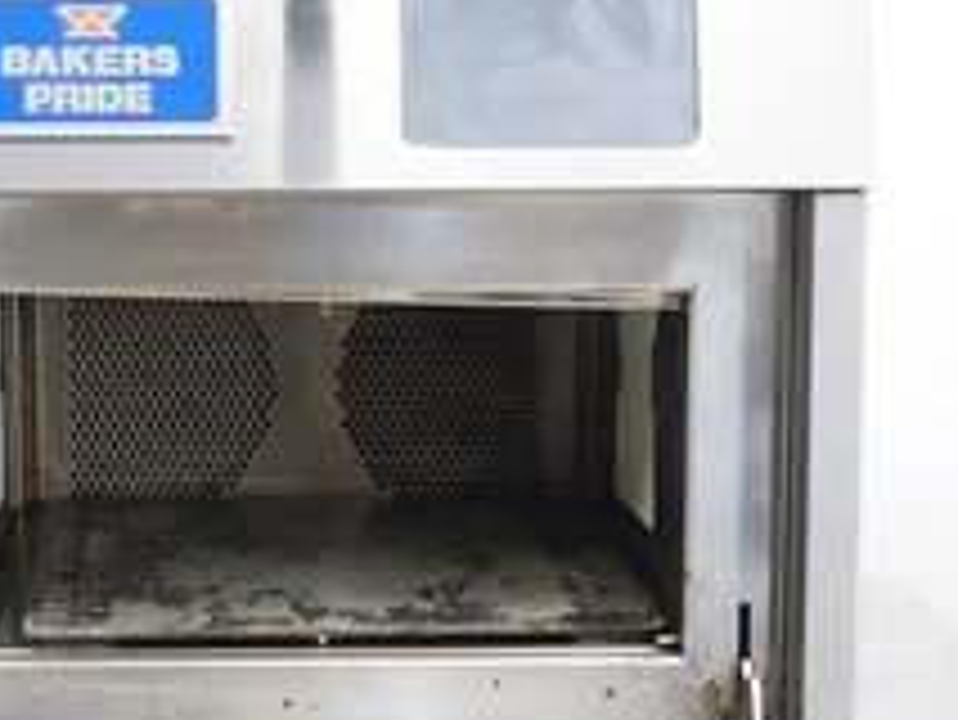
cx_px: 283
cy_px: 448
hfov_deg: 21.2
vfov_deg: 16.1
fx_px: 2548
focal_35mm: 92
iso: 3200
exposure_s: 1/25
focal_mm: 34
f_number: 5.6
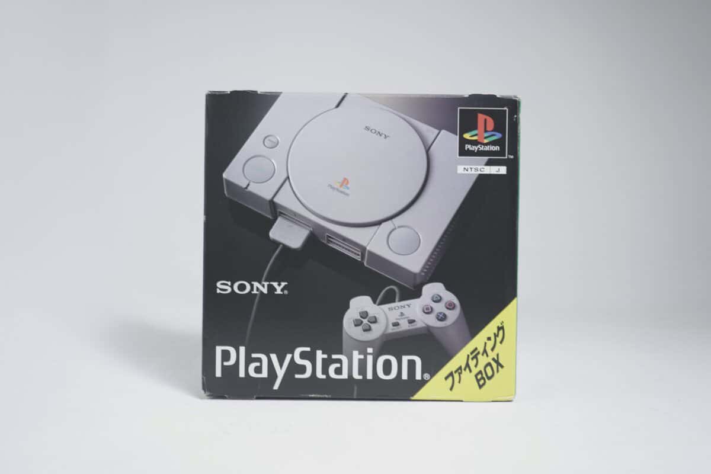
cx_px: 356
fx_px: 573
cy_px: 237
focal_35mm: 29
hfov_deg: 63.7
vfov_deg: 45.0
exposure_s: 1/4
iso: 100
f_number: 5.6
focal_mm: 29
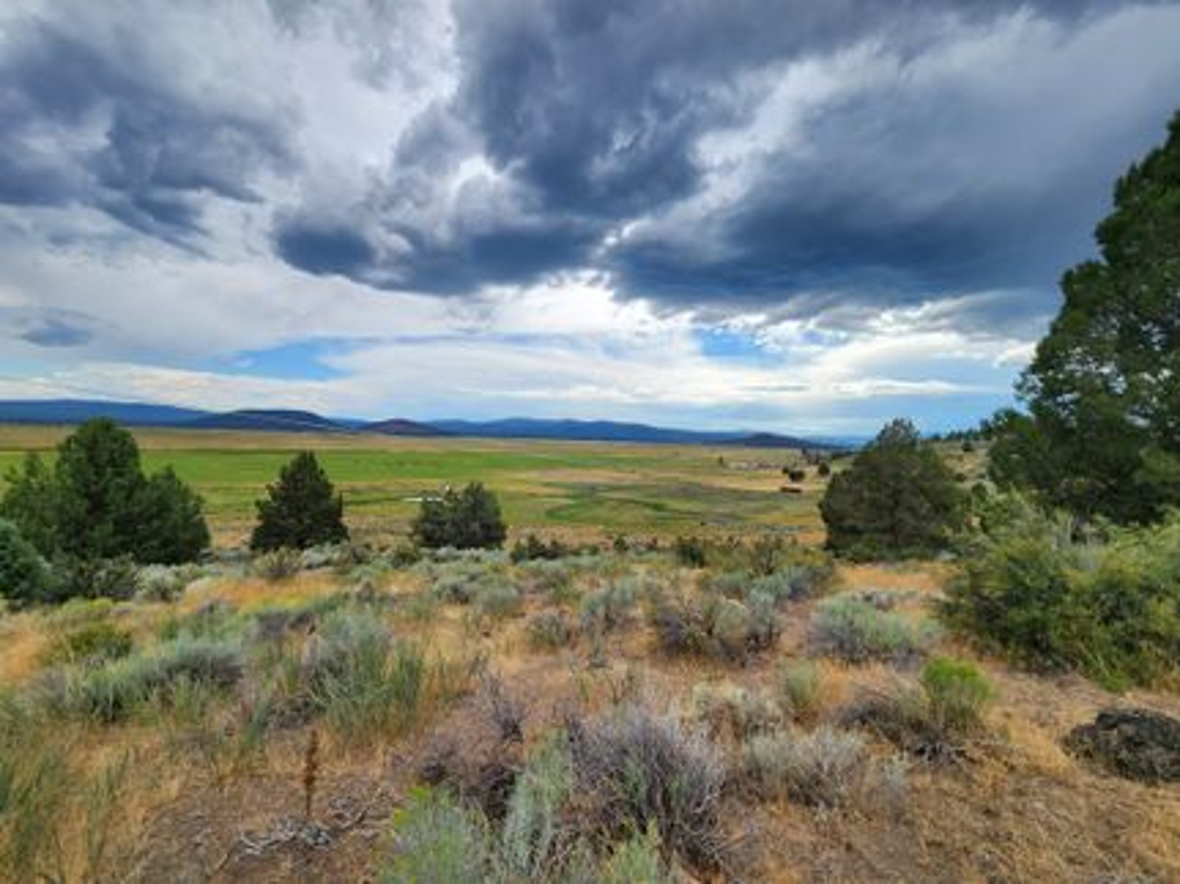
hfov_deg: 106.2
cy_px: 442
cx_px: 590
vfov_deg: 89.9
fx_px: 443
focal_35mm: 13
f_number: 2.2
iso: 50
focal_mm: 2.2
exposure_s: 1/1718
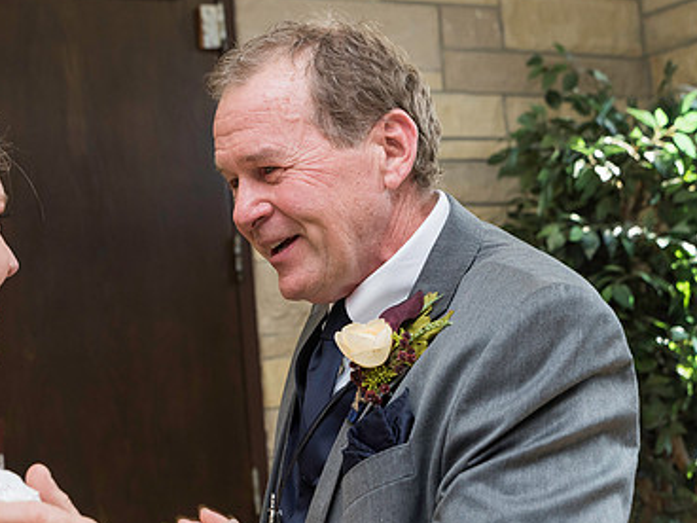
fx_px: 1430
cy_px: 310
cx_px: 277
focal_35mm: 71
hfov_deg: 27.3
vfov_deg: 20.7
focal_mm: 40
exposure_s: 1/200
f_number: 4.5
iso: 640
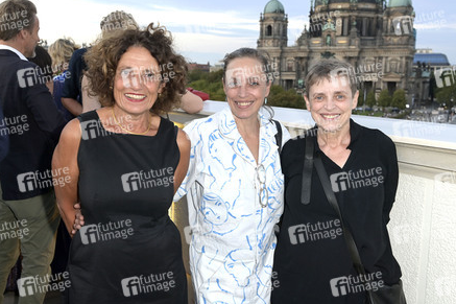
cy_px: 154
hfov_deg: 57.2
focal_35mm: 33
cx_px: 225
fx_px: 418
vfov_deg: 39.9
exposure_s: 1/40
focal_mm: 32
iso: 800
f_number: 5.6
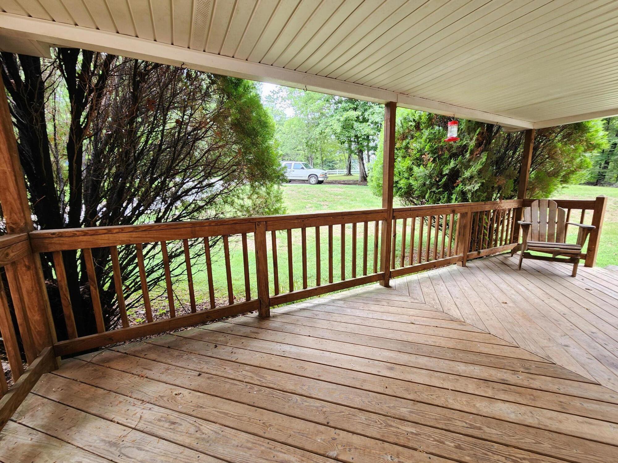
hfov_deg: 106.2
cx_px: 309
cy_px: 232
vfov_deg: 89.9
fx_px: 232
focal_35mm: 13
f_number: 2.2
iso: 50
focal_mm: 2.2
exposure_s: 1/60
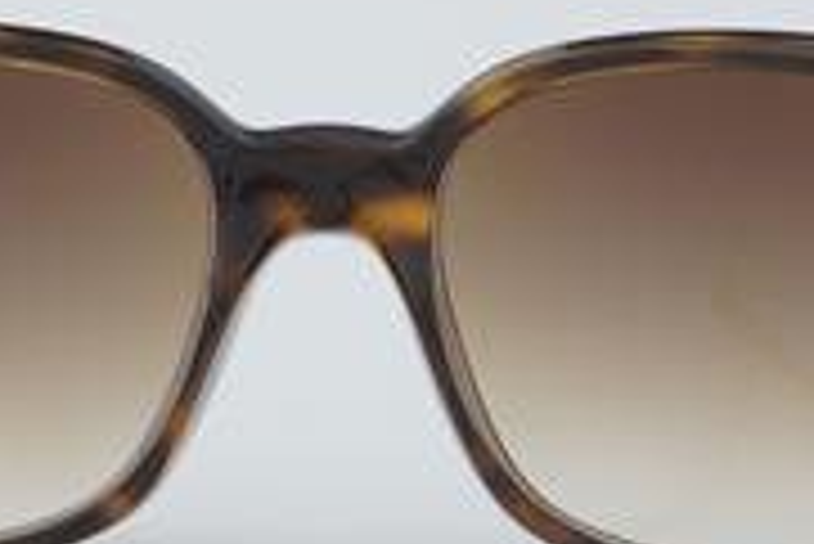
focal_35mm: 182
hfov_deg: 11.3
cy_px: 387
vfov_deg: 7.5
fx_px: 4121
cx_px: 315
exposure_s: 1/4
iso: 100
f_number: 32
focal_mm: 55
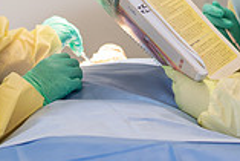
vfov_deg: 5.3
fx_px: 1728
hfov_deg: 7.9
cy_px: -79
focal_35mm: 259
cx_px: 154
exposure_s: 1/200
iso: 250
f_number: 3.5
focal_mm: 70
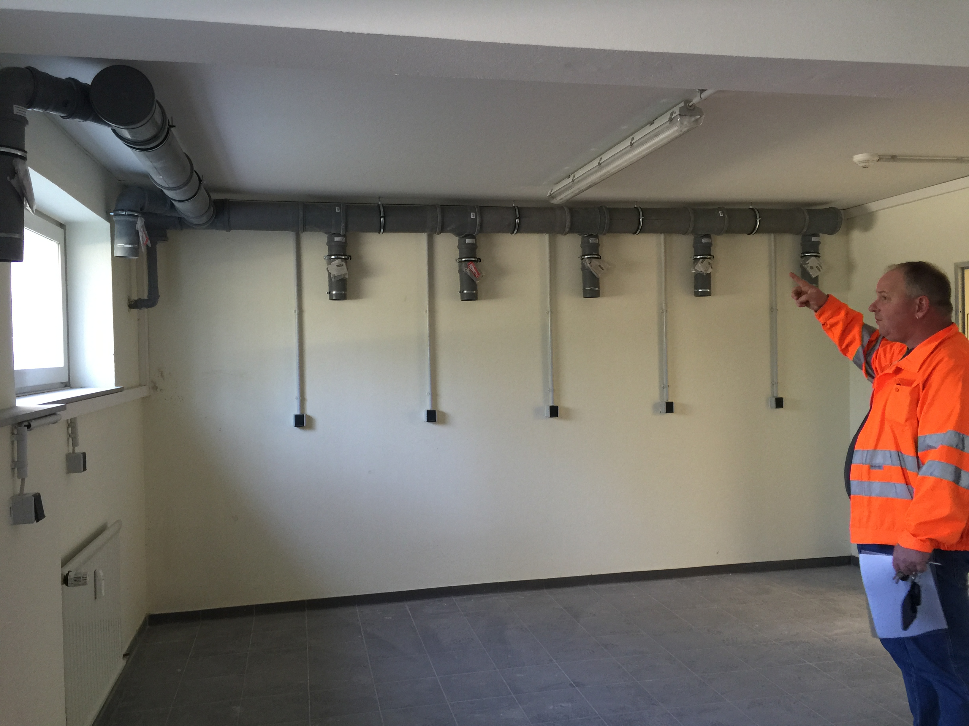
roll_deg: +1.1
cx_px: 484
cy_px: 363
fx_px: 812
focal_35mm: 29
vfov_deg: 48.2
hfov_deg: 61.7
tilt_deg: -1.1
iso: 64
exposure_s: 1/15
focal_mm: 4.15
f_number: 2.2
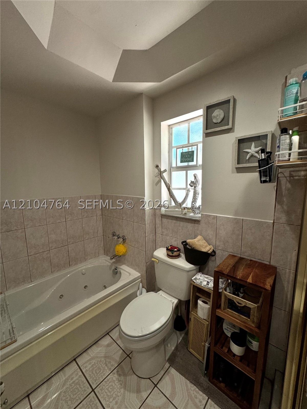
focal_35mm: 14
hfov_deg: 85.7
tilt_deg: -8.6
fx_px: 166
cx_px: 154
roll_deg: +1.0
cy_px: 204
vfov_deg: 102.1
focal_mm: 2.22
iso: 160
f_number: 2.2
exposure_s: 1/120
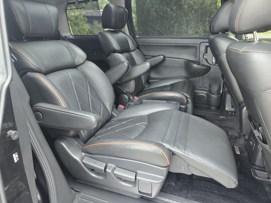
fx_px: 180
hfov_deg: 73.9
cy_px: 102
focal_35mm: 23
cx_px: 136
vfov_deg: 58.9
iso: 250
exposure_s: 1/120
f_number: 1.7
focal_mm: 6.3
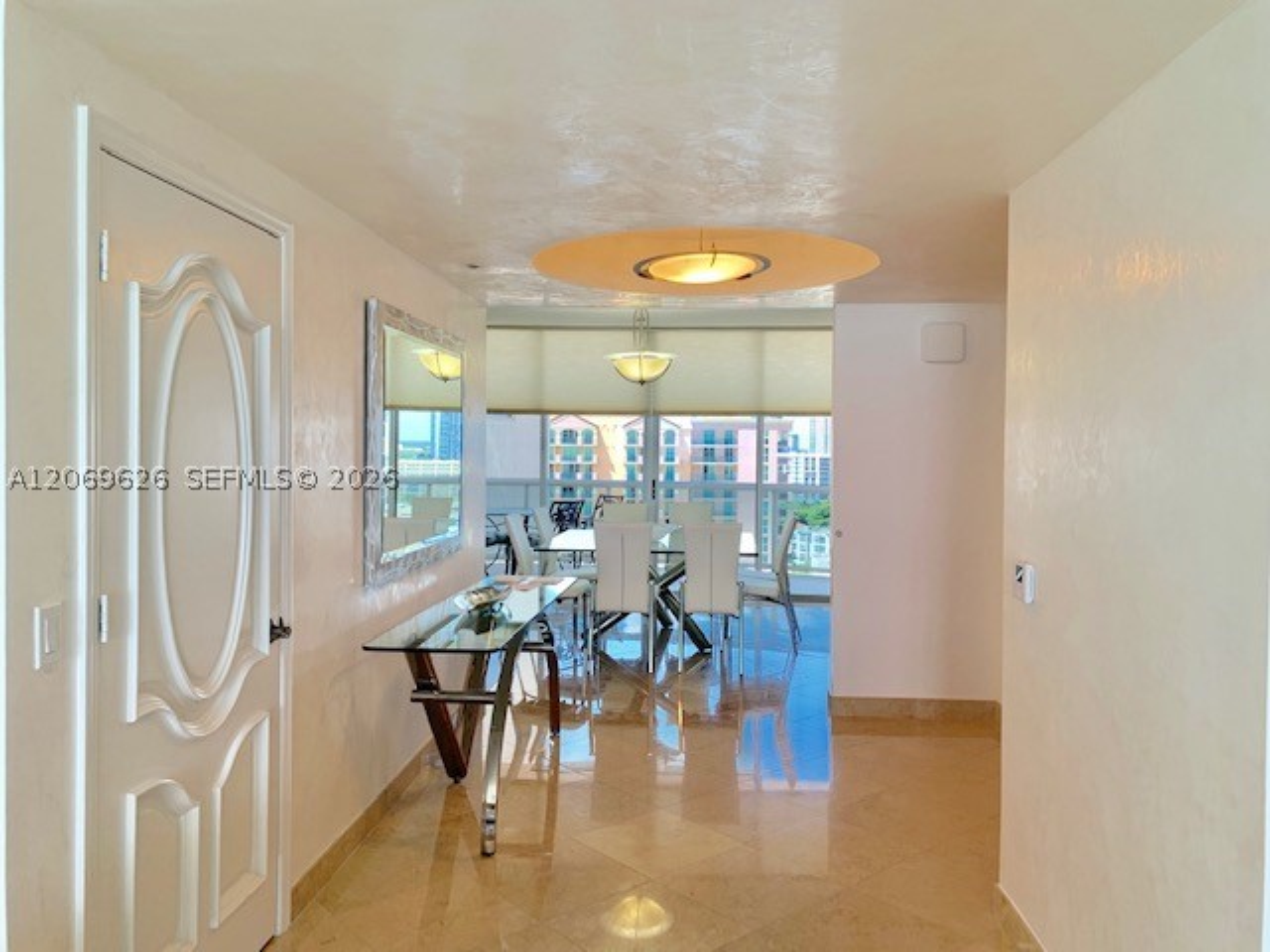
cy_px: 476
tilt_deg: -0.6
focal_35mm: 26
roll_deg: -0.4
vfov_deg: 53.1
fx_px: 954
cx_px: 635
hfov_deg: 67.3
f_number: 1.8
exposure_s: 1/122
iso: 40
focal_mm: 4.25
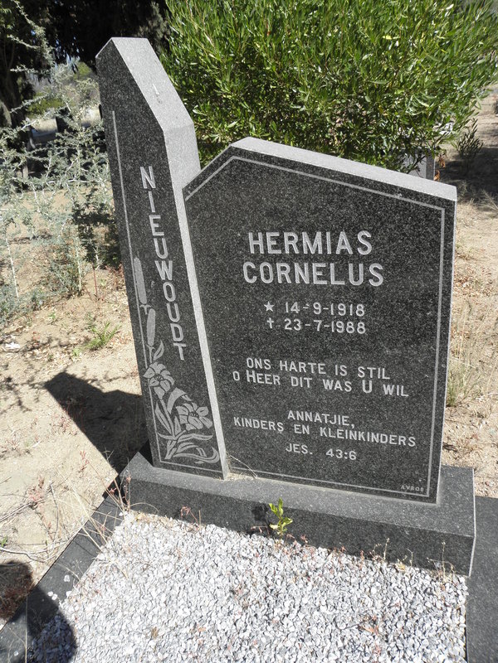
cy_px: 332
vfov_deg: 67.3
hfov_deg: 53.1
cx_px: 249
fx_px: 499
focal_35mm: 26
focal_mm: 4.6
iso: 64
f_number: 5.6
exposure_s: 1/200
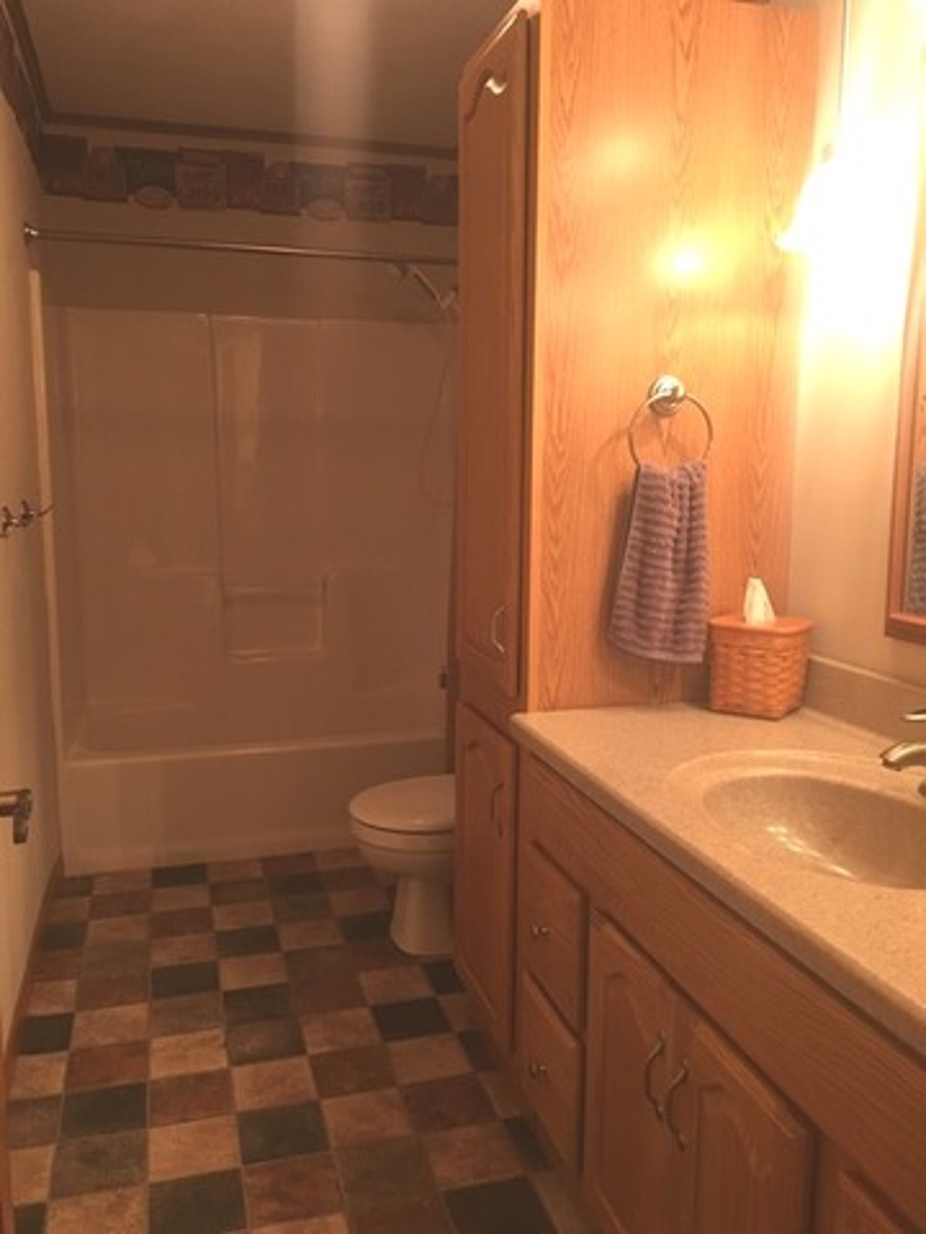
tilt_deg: -6.9
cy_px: 617
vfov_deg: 61.7
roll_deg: +0.1
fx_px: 1034
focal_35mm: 29
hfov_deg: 48.2
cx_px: 463
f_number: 2.2
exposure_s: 1/15
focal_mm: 4.15
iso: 64
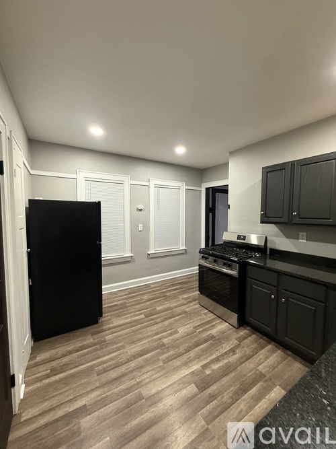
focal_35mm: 14
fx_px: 181
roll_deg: -0.7
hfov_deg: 85.7
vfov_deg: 102.1
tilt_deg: -2.4
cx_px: 168
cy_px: 224
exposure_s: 1/60
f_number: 2.2
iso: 320
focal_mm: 2.22
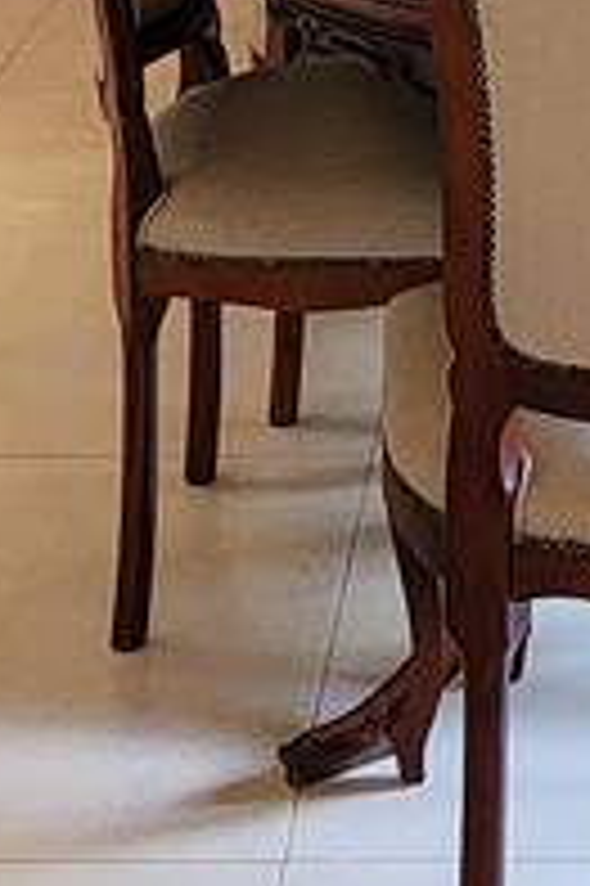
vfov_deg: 16.9
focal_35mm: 99
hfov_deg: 13.5
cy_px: -729
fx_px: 2438
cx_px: 649
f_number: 2.2
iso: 250
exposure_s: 1/60
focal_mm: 2.2
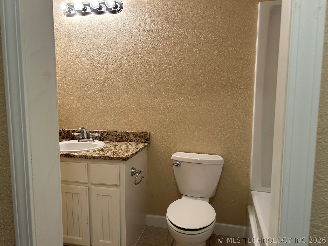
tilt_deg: -6.8
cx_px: 164
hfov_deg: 67.3
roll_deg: +0.4
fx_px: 246
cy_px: 123
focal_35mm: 26
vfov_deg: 53.1
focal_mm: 5.7
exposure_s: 1/120
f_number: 1.5
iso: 100
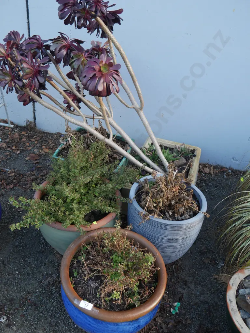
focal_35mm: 34
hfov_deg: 41.8
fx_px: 327
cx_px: 125
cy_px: 166
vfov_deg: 54.0
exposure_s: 1/80
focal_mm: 17
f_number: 4
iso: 200
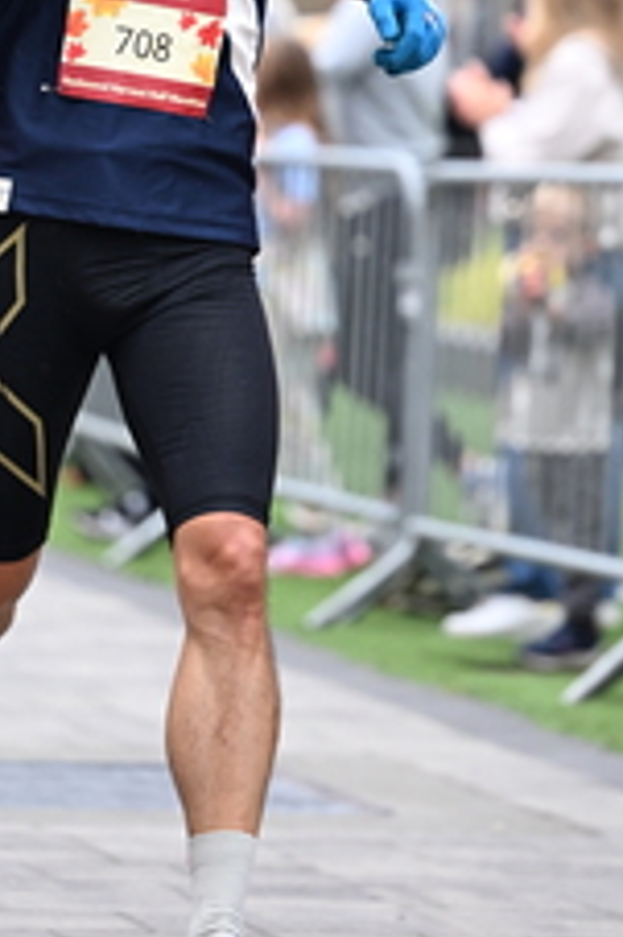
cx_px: 287
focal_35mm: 303
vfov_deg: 6.8
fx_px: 7877
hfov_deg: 4.5
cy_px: 21
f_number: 2.8
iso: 1250
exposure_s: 1/2000
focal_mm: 125
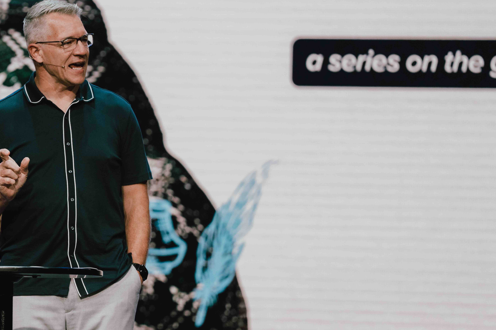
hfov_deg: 6.3
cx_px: 64
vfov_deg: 4.2
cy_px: 184
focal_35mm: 324
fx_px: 4464
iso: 1600
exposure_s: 1/400
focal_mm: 176
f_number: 2.8
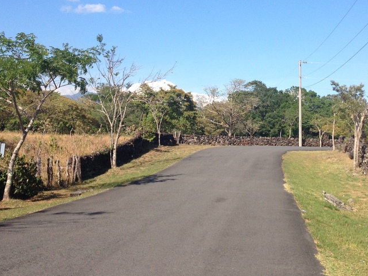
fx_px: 691
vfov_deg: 22.6
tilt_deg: -1.2
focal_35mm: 65
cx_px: 244
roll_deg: +0.7
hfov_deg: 29.6
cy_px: 116
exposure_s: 1/1493
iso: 50
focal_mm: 4.28
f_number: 2.4
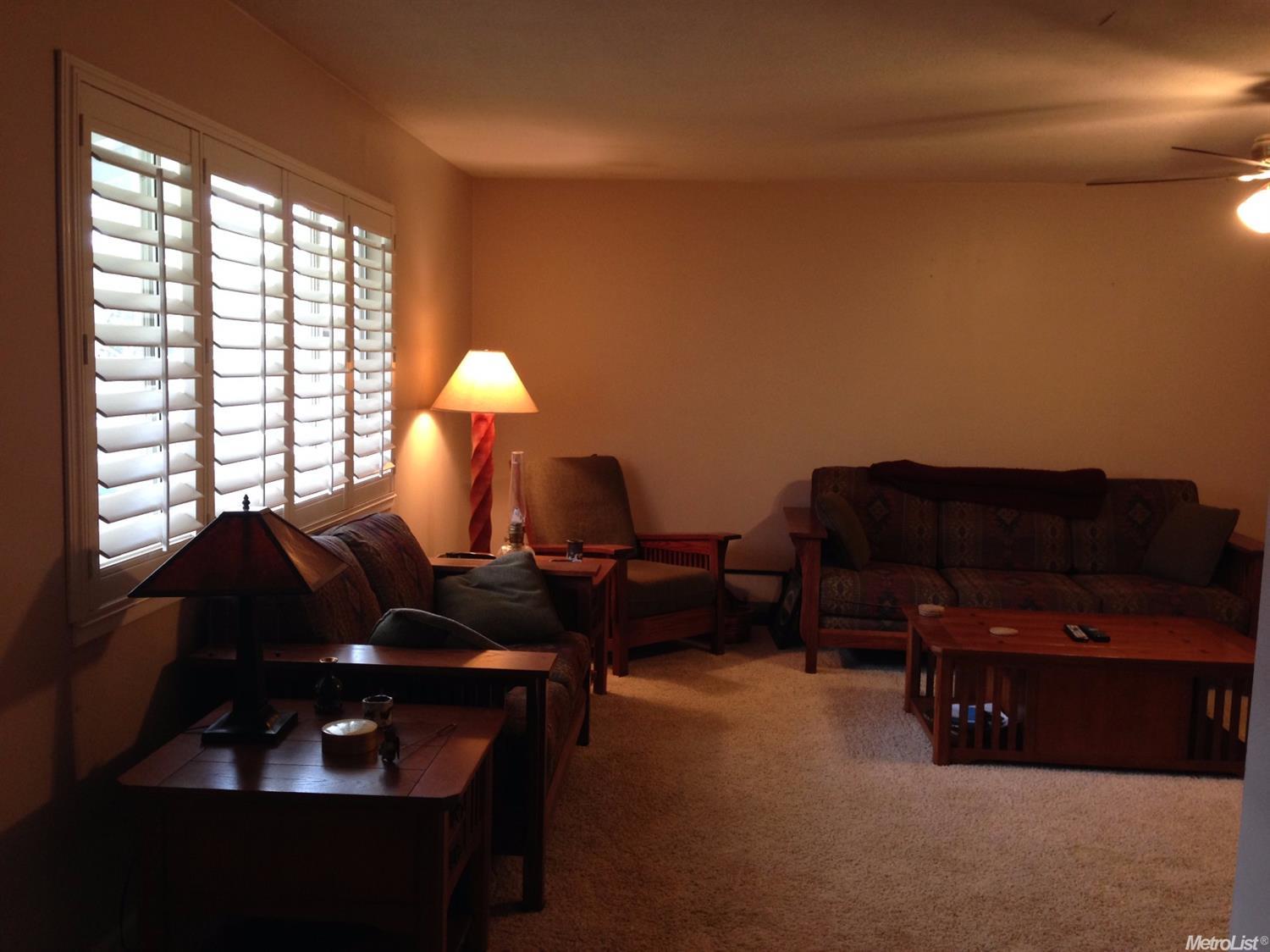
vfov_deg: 42.9
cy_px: 476
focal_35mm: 33
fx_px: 1210
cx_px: 635
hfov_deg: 55.4
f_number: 2.4
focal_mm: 4.12
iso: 80
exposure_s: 1/20
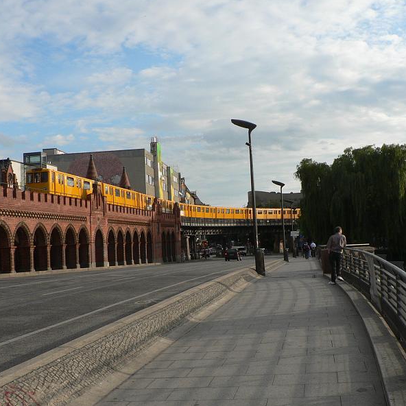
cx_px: 212
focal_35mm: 43
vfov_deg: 39.2
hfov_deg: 39.2
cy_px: 202
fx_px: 571
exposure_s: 1/400
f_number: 4.5
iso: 80
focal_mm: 6
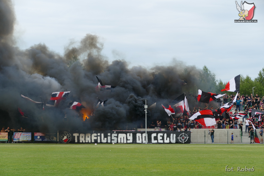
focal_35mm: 99
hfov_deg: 20.6
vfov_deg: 13.8
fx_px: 726
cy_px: 88
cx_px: 132
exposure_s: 1/250
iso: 125
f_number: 3.8
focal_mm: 35.95
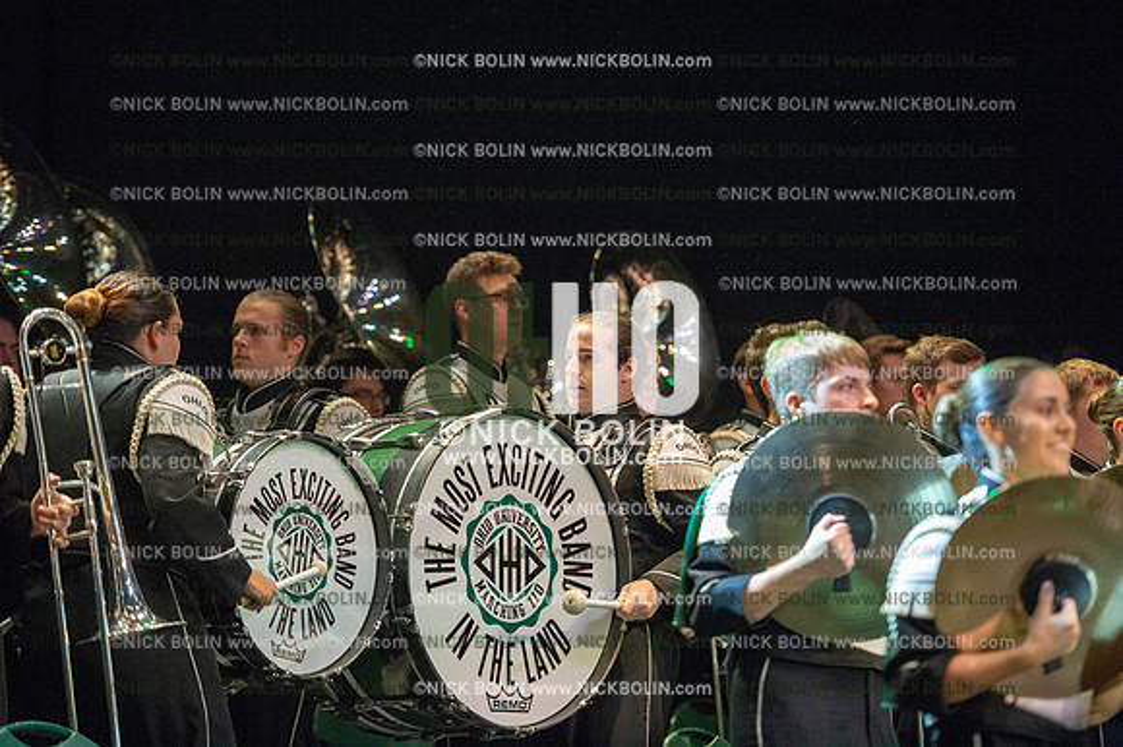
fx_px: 4676
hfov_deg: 13.7
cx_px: 562
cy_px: 374
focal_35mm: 150
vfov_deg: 9.1
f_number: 2.8
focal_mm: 150
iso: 8000
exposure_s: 1/2000
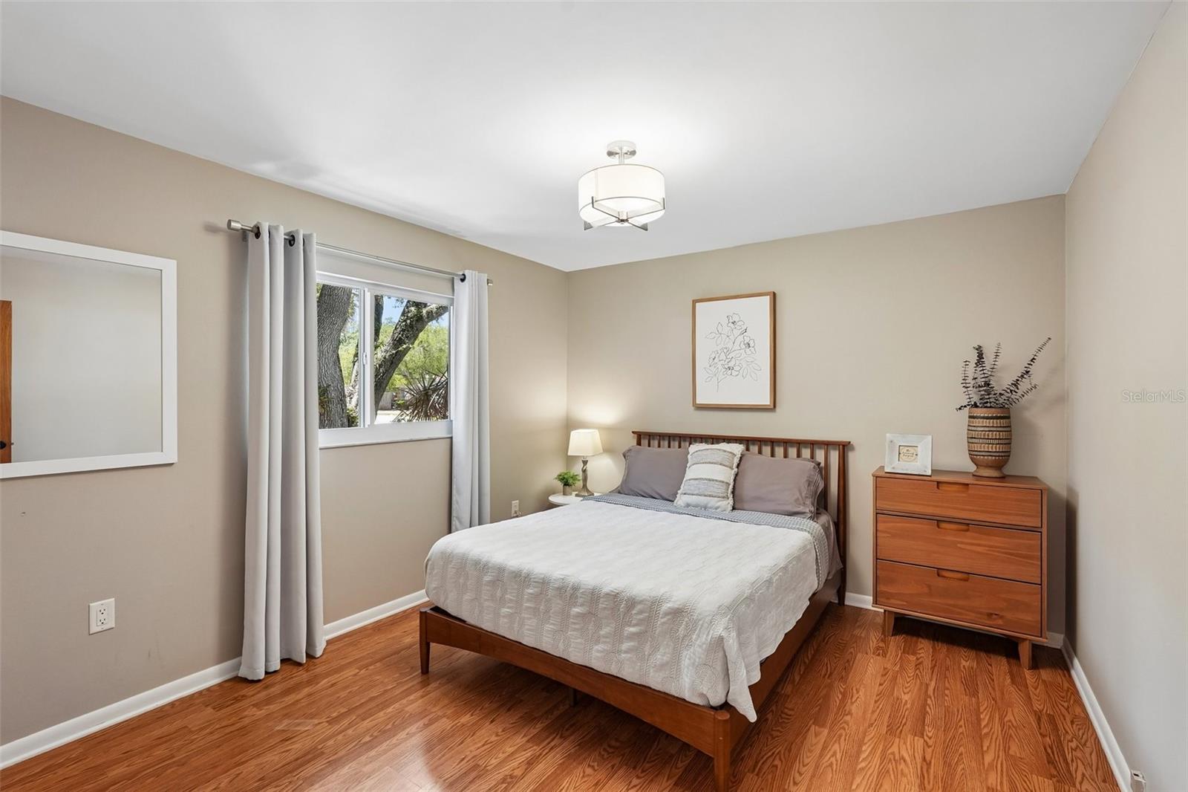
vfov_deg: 73.7
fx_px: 528
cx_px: 594
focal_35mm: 16
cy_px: 396
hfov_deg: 96.7
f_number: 8
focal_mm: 16
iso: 400
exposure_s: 1/8
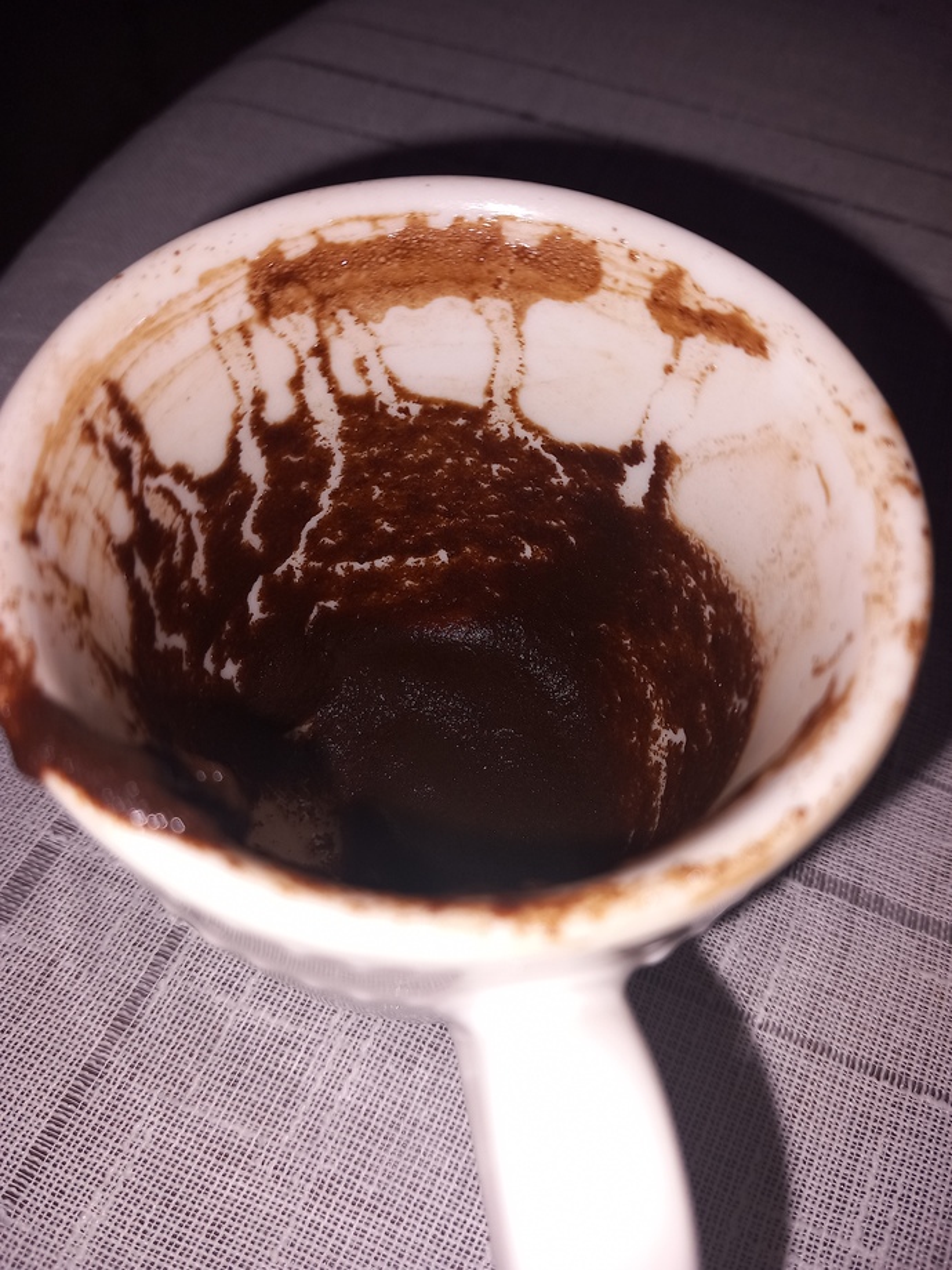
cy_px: 635
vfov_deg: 65.3
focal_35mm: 27
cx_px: 476
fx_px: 990
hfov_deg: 51.4
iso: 20
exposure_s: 1/100
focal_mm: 4
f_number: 1.8
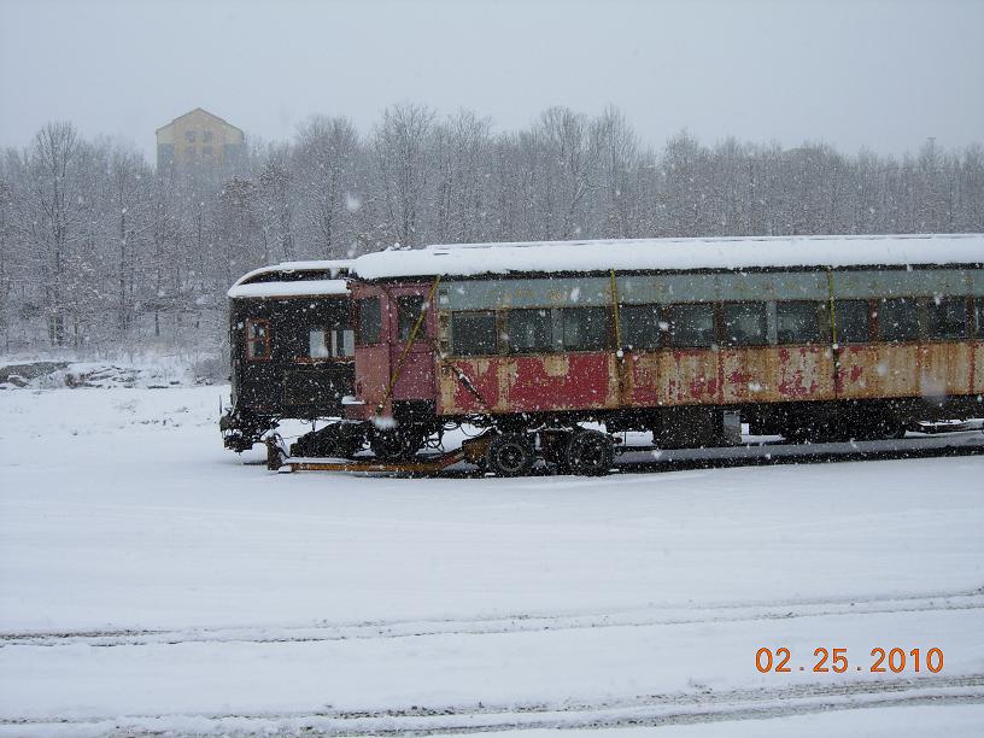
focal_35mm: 36
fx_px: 1023
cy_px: 369
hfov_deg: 51.4
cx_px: 492
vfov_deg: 39.7
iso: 50
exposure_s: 1/256
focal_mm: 7.5
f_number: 6.1
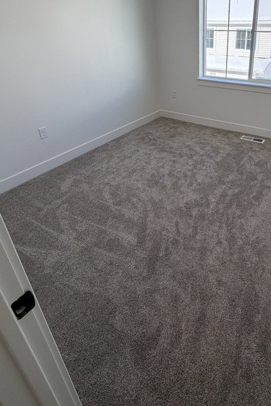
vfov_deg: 74.5
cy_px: 147
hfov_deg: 52.9
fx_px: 260
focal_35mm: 23
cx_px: 200
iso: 64
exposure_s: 1/200
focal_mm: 2.22
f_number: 2.2
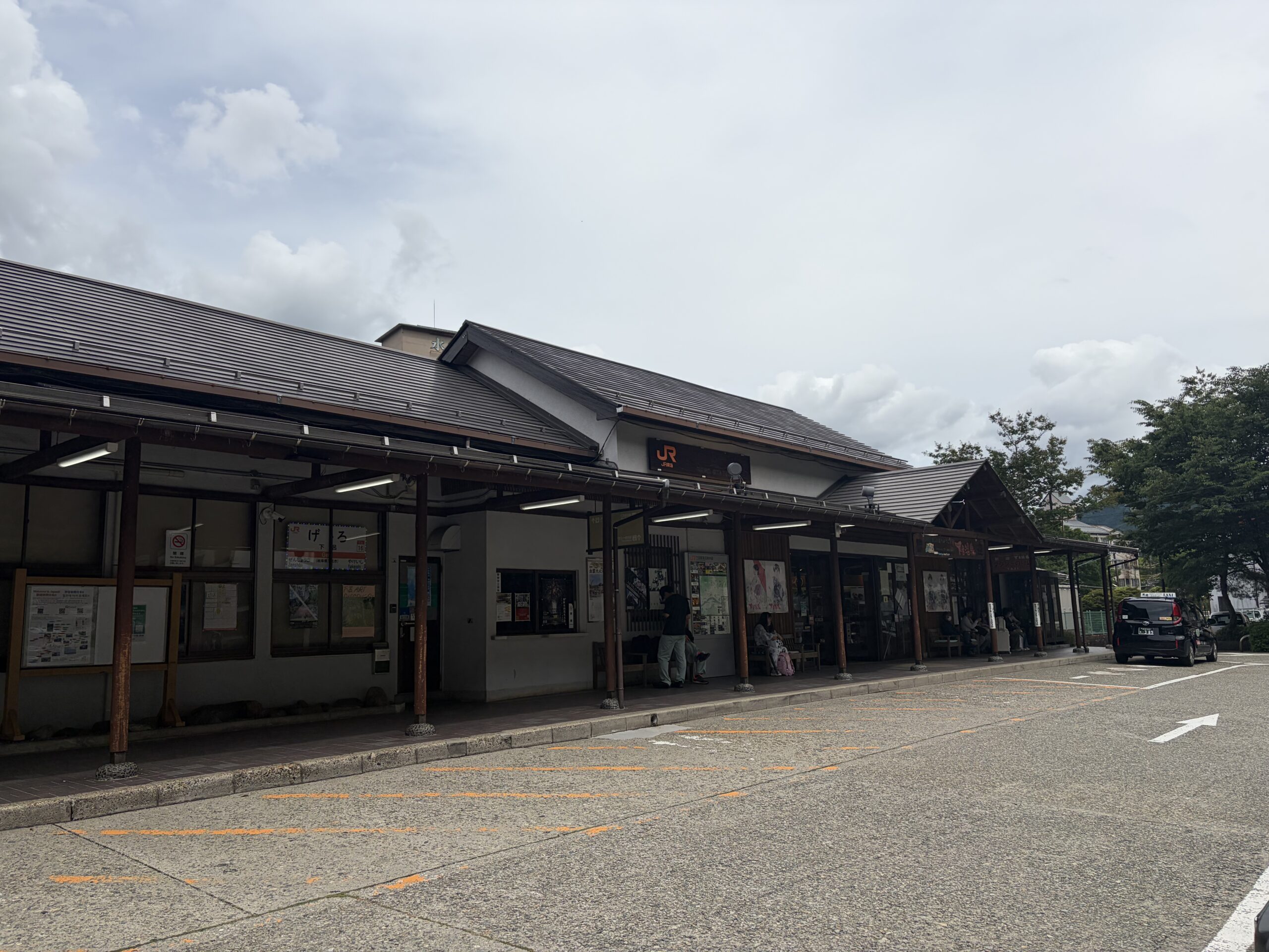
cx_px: 634
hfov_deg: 67.3
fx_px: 953
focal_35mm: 26
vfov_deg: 53.1
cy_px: 476
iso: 64
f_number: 1.6
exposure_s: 1/8850
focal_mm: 5.96
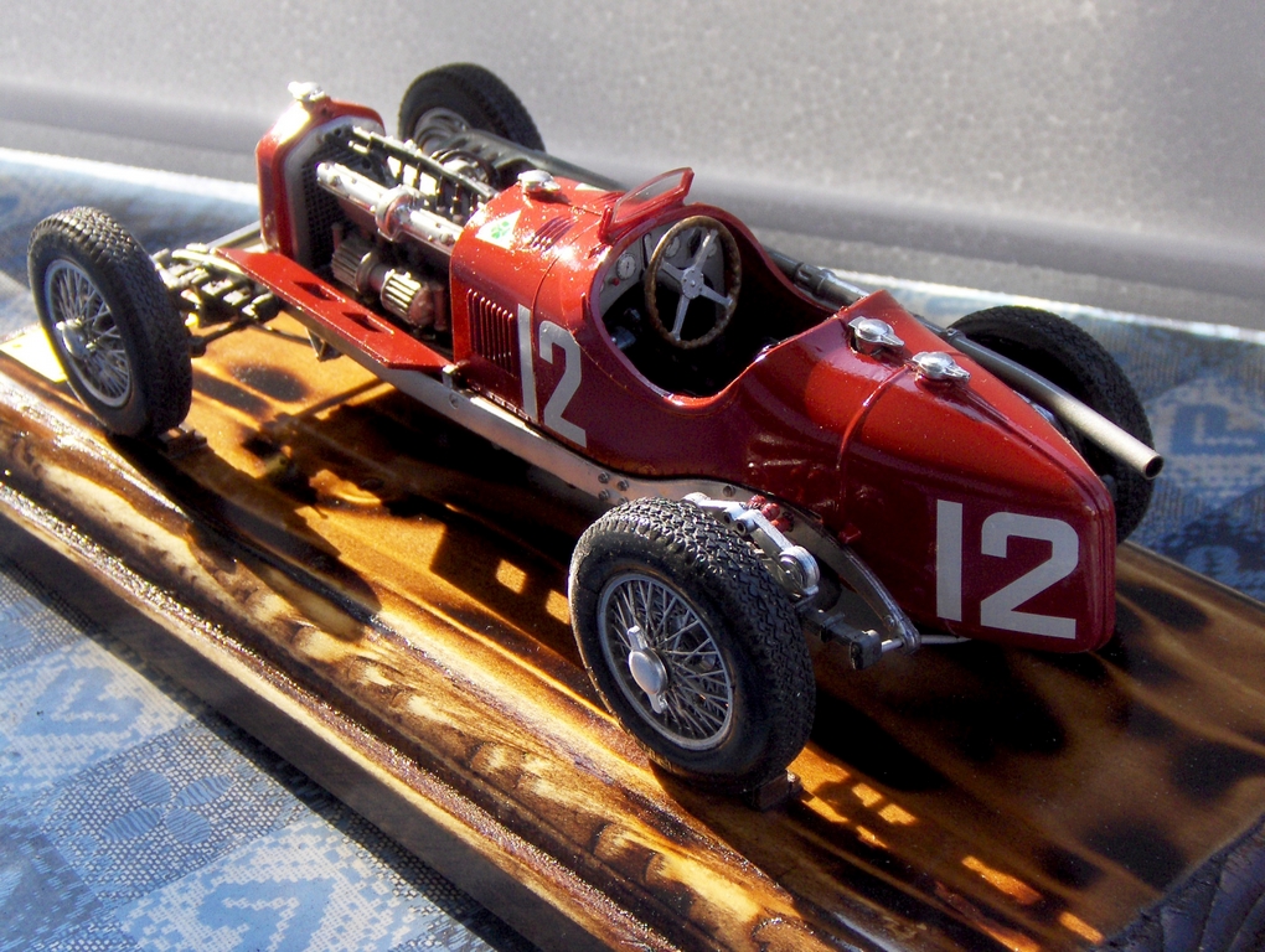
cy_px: 476
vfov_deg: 22.3
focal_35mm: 66
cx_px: 632
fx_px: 2415
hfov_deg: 29.3
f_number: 3.8
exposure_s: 1/311
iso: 163
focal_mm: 10.64
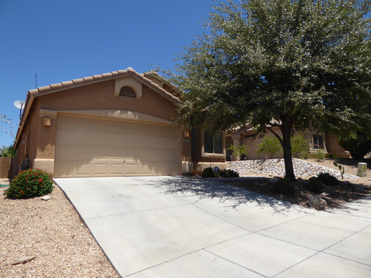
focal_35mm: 24
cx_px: 186
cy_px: 139
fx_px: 257
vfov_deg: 56.8
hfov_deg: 71.6
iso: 80
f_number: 3.3
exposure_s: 1/1000
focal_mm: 4.3
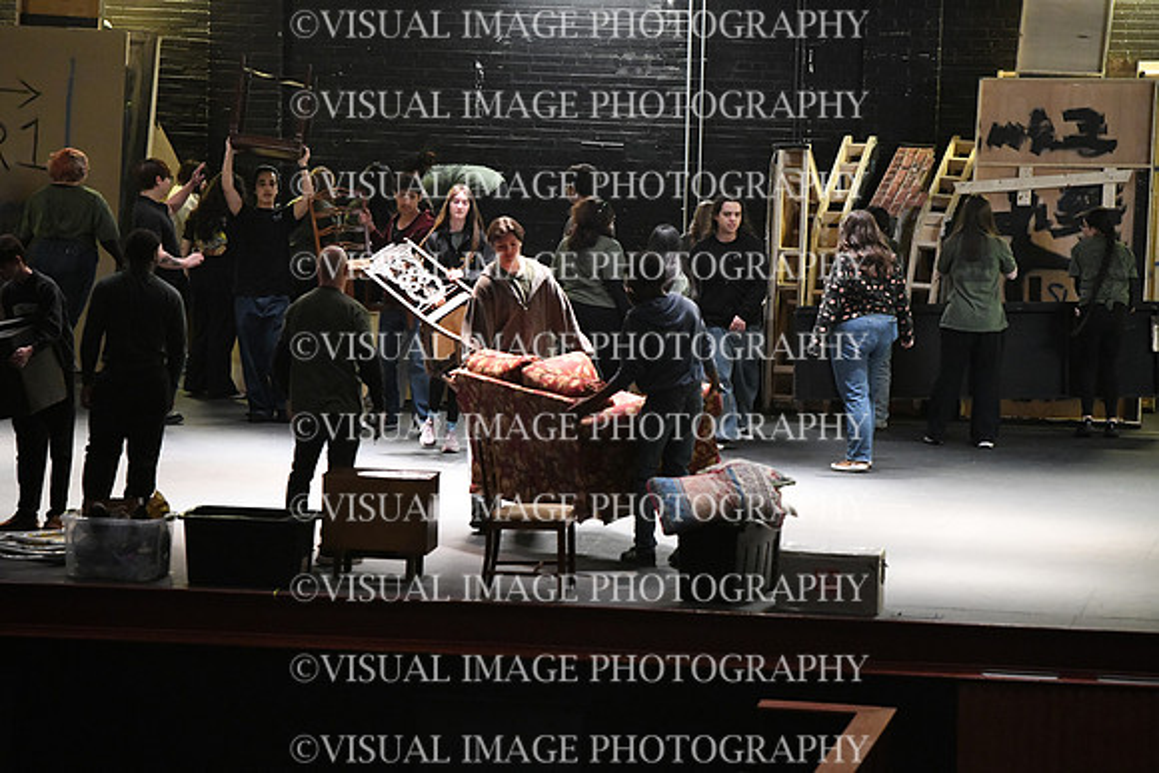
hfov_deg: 10.3
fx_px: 6440
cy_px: 386
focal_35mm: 200
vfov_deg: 6.9
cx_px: 580
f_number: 4
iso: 12800
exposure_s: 1/200
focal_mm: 200
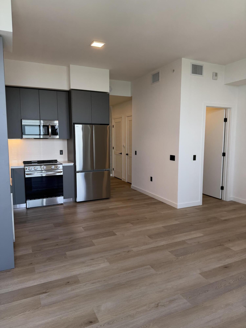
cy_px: 164
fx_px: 227
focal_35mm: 24
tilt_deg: -7.4
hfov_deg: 56.8
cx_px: 123
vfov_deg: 71.6
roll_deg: -0.8
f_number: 1.78
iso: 100
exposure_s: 1/186
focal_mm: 6.76
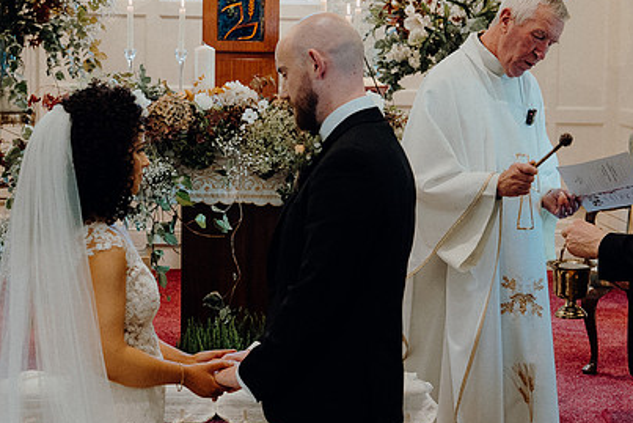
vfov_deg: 16.6
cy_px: 155
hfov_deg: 24.7
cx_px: 404
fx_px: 1442
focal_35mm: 82
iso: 2000
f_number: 3.5
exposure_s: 1/160
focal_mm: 38
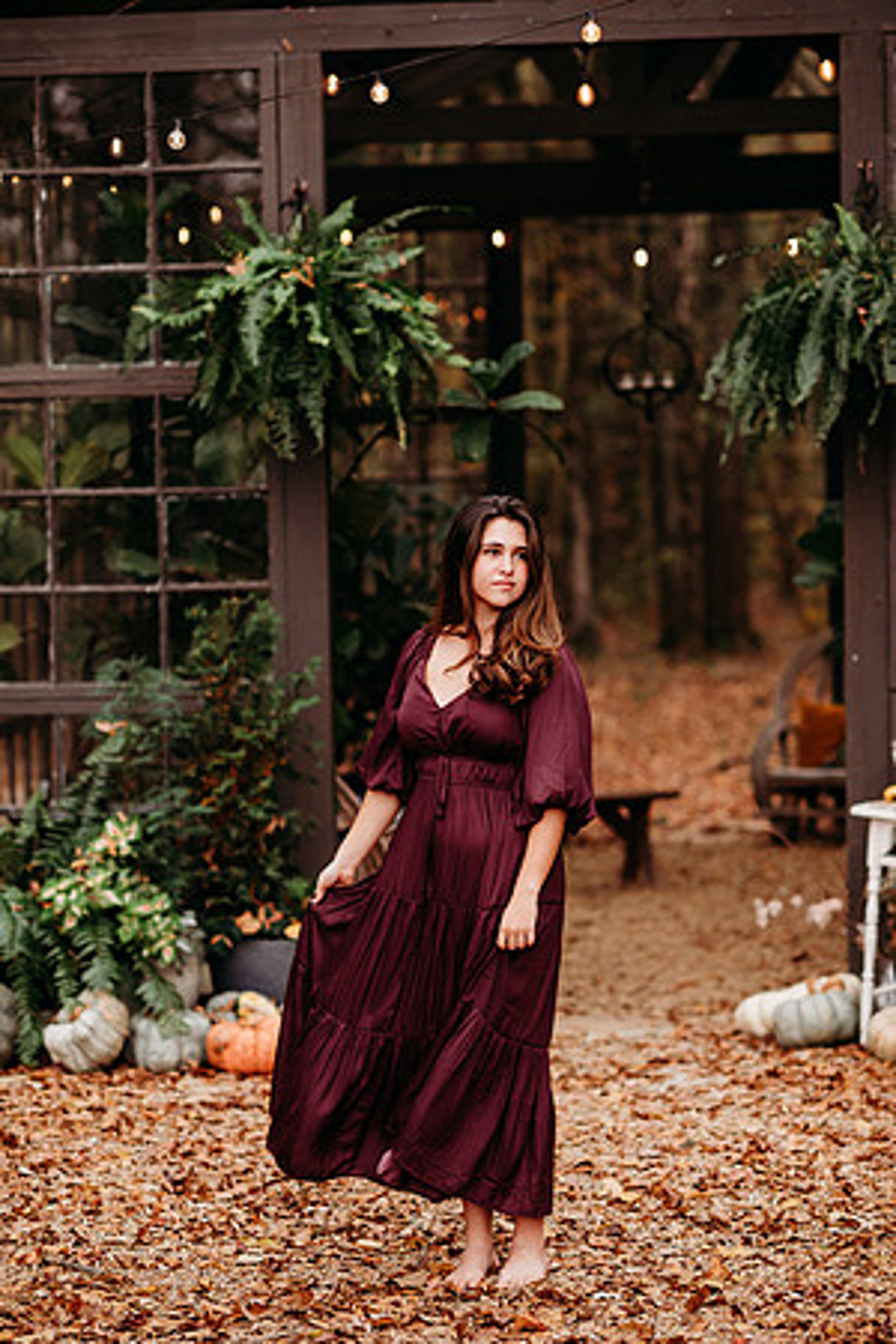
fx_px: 3173
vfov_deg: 23.9
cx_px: 448
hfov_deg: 16.1
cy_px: 672
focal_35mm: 85
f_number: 2.2
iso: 250
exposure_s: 1/500
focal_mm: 85
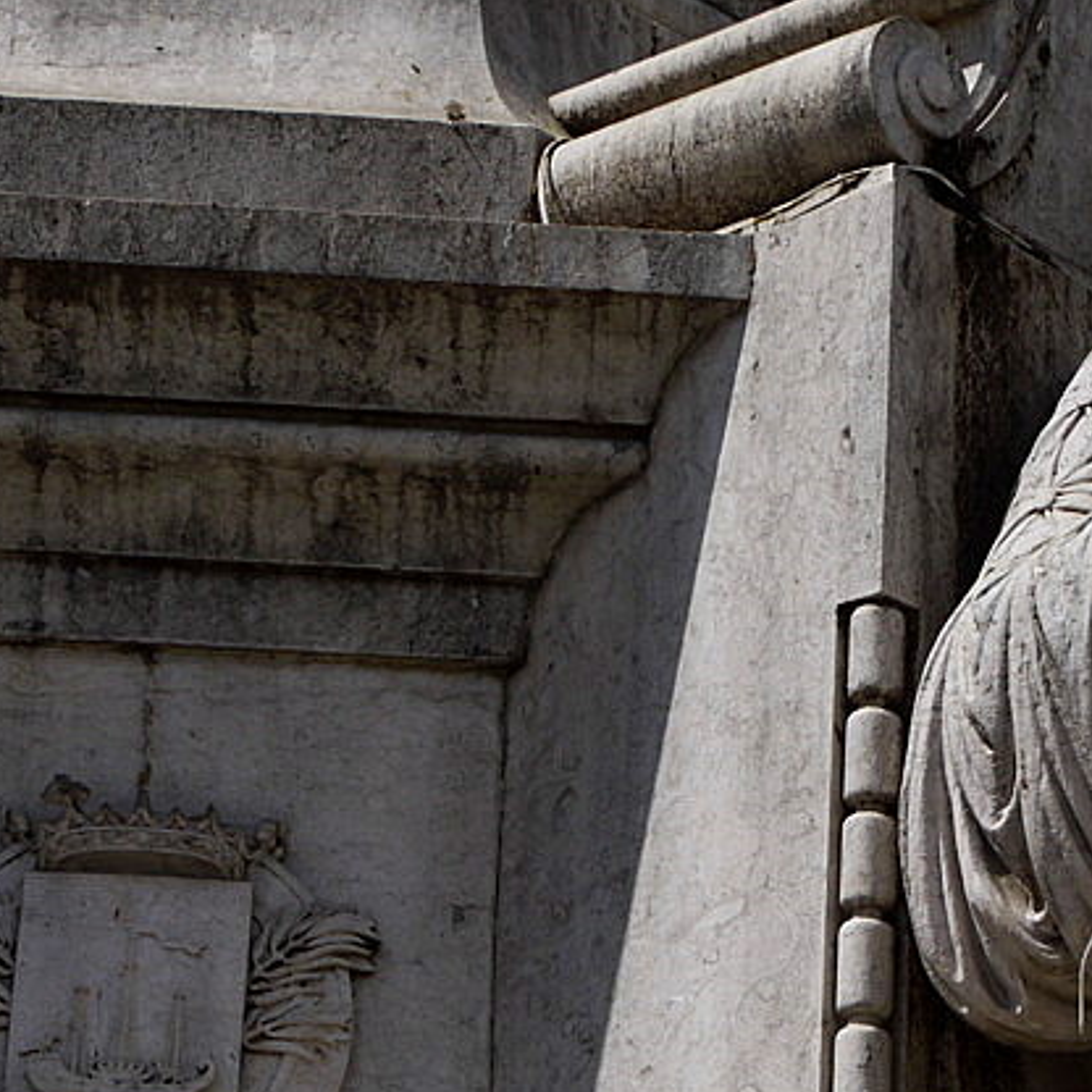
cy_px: 811
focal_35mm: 163
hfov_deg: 10.5
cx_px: 1452
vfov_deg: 10.7
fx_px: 5818
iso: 100
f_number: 11
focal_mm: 30
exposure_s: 1/400
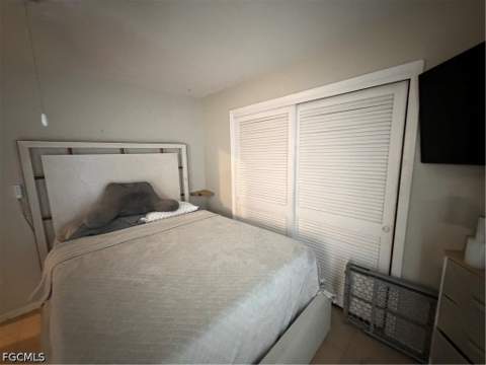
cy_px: 182
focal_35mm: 14
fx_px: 197
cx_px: 243
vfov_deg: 85.7
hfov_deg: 102.1
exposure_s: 1/40
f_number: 2.2
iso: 1250
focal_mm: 2.22
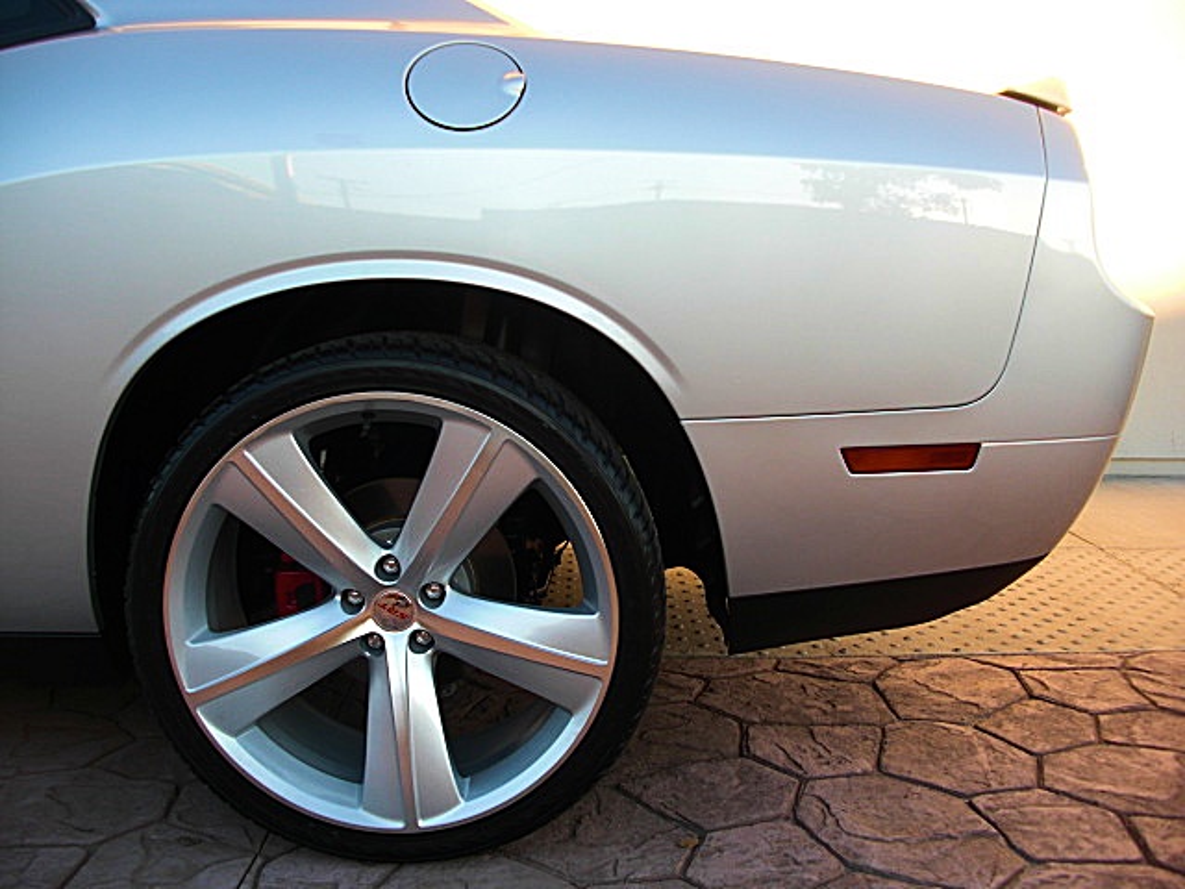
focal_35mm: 36
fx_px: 1232
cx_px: 592
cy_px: 444
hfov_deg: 51.4
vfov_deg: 39.7
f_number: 2.8
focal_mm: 6.3
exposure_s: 1/100
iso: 50
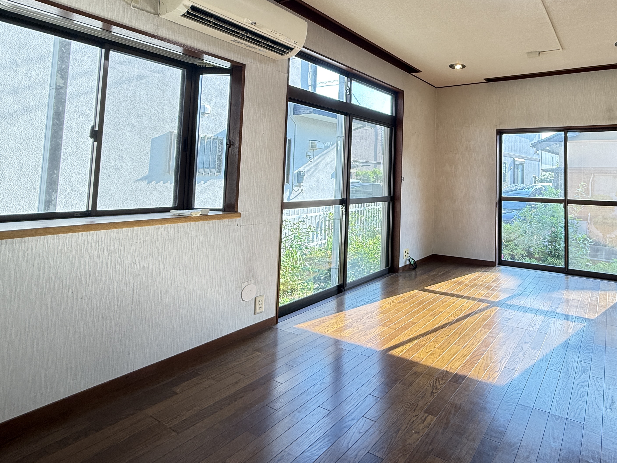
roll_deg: -1.2
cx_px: 434
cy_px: 157
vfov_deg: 64.4
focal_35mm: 20
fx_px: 357
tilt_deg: +3.6
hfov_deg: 77.8
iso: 125
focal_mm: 2.22
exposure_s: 1/99
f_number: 2.2
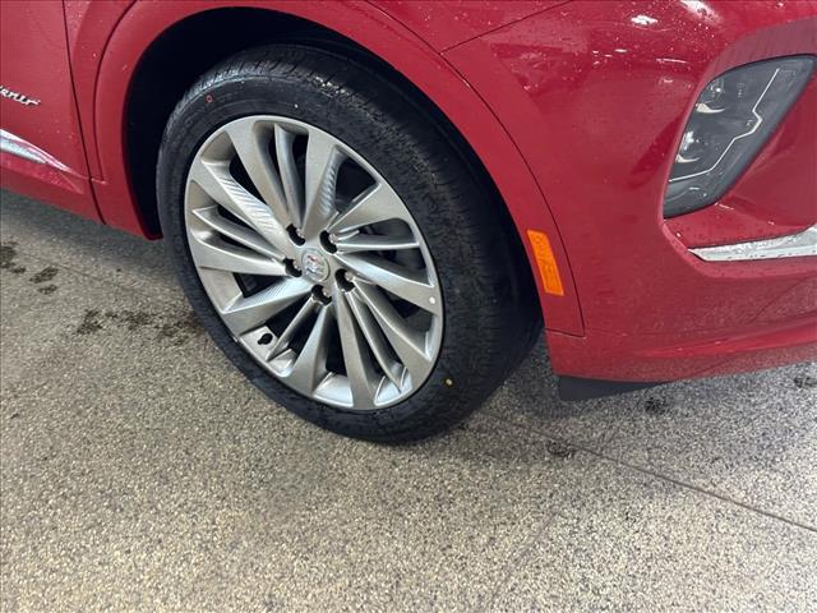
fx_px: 1133
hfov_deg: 39.7
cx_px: 408
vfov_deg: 30.3
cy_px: 306
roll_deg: -0.4
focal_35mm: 48
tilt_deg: -34.7
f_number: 1.78
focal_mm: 6.76
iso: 200
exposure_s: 1/60
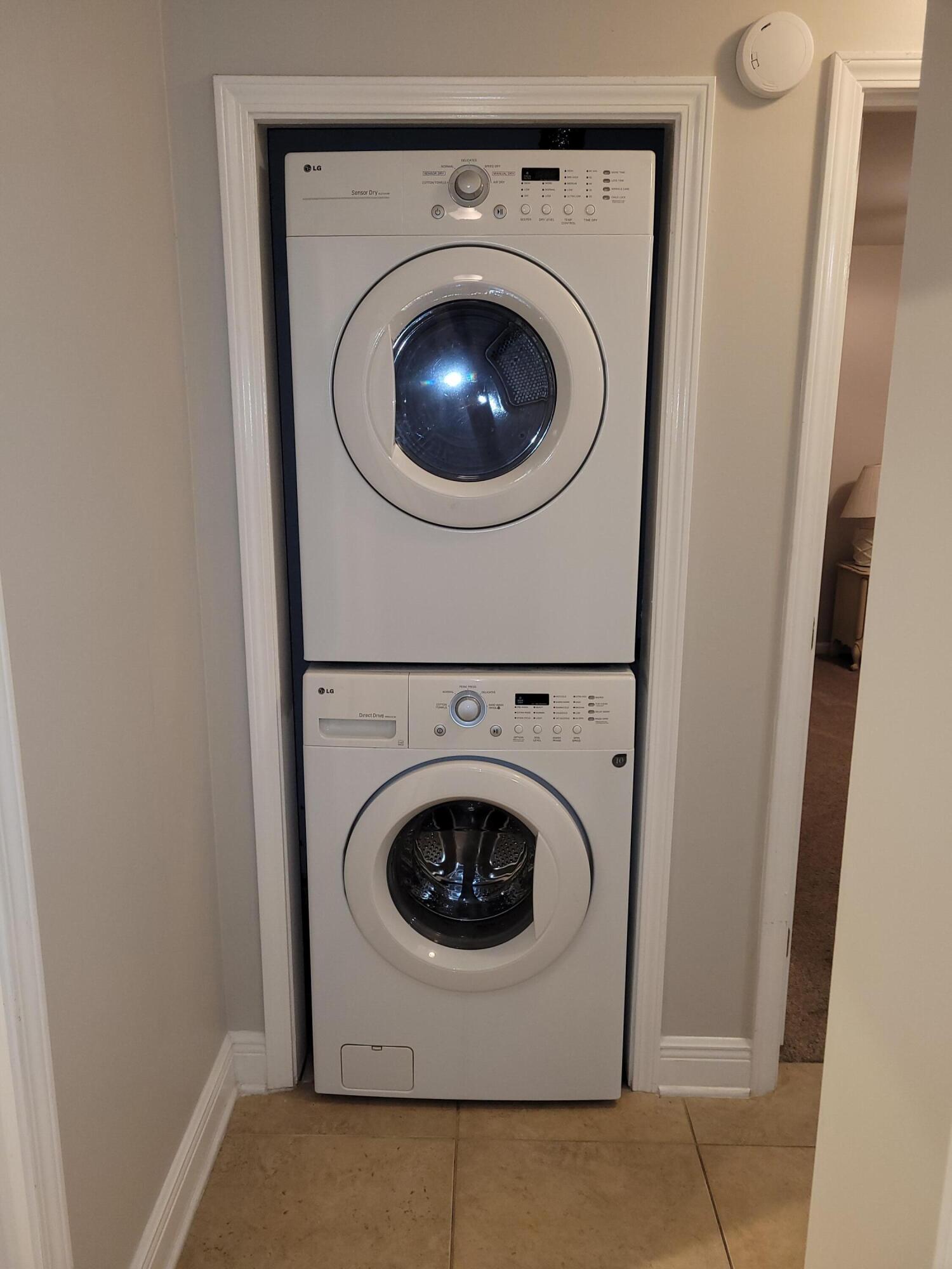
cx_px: 476
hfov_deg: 53.1
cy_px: 634
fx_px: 953
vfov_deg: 67.3
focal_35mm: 26
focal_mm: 5.4
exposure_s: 1/40
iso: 100
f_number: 1.8
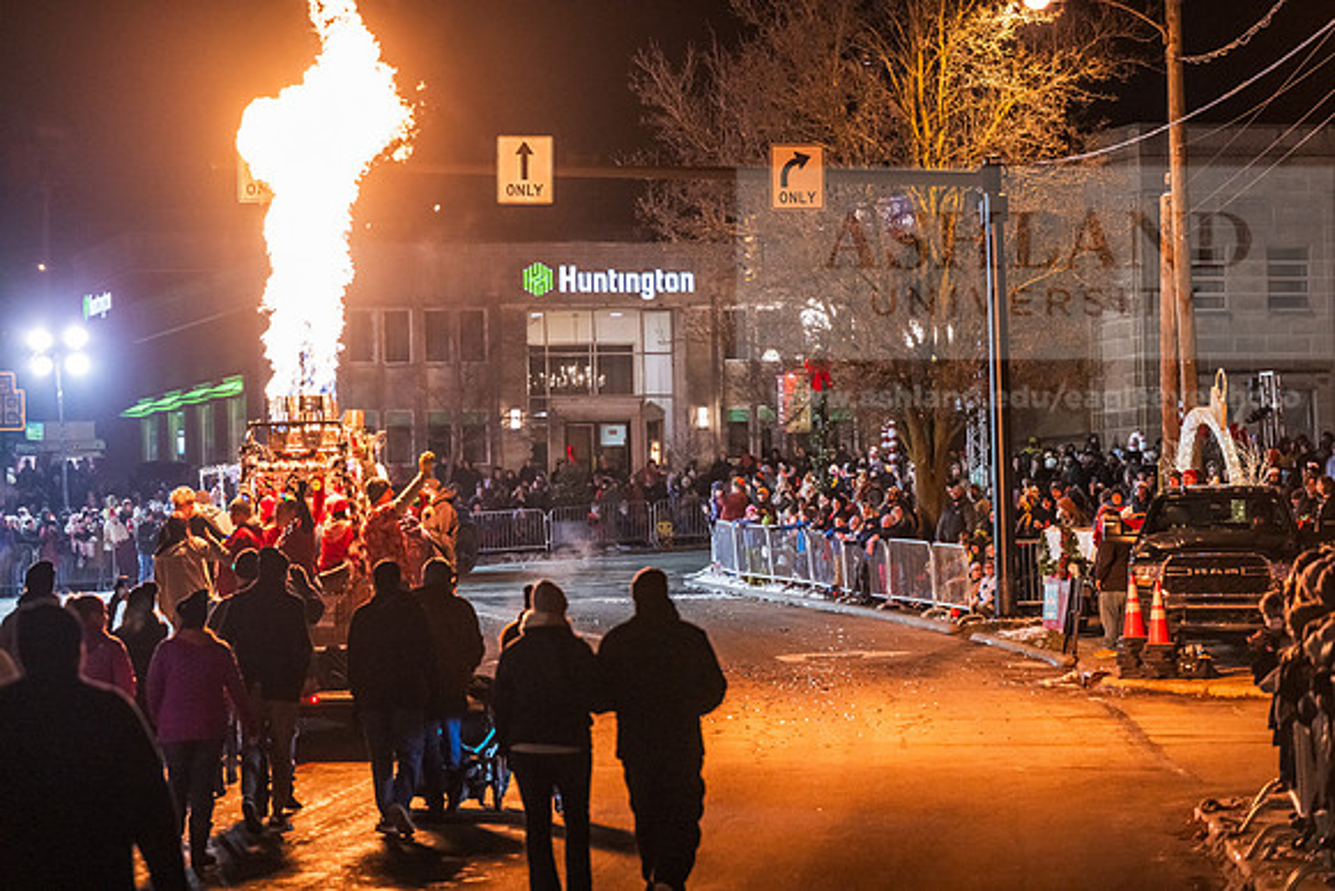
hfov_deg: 17.8
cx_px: 668
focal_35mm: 115
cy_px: 446
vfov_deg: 11.9
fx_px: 4265
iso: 3200
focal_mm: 115
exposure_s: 1/400
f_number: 3.5
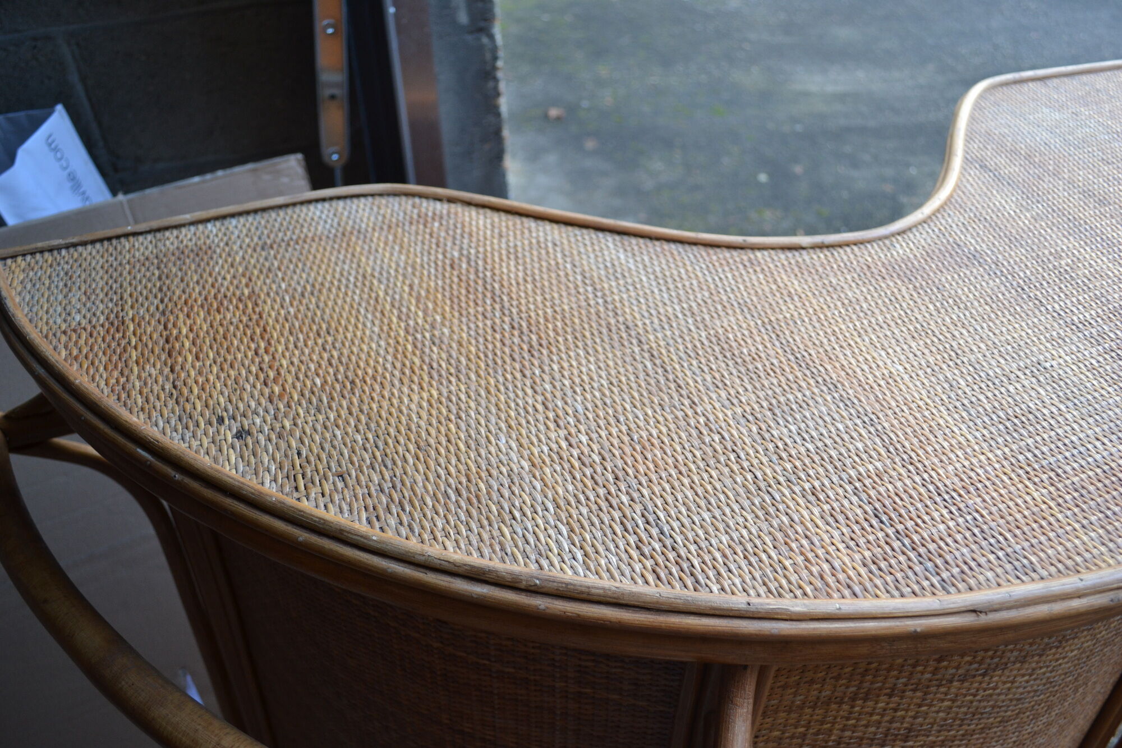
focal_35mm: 30
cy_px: 374
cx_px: 561
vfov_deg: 43.6
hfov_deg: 61.9
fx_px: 935
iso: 400
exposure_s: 1/80
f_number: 4.5
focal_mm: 20
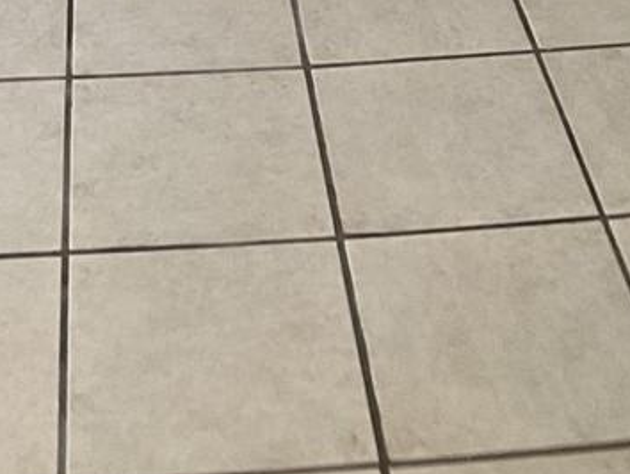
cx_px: 279
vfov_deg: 10.2
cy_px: -545
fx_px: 2386
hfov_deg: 15.0
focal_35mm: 131
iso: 160
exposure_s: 1/60
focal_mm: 3
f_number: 1.8
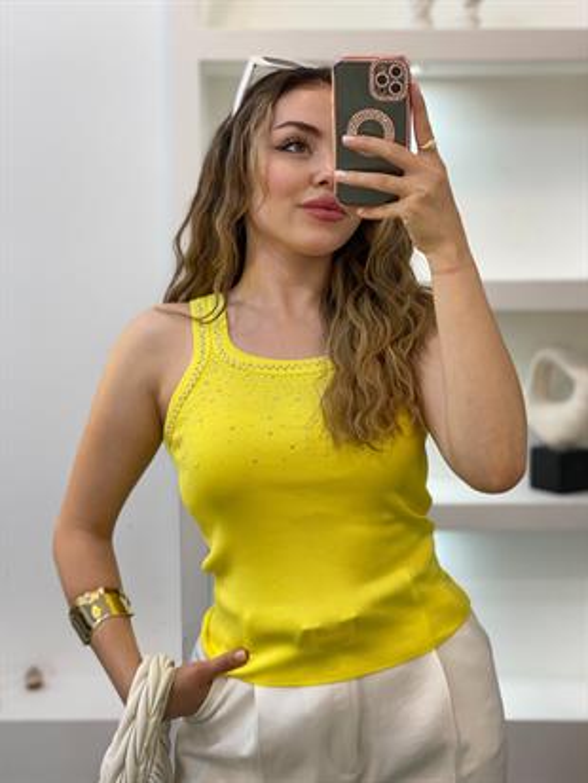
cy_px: 392
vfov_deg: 36.8
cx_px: 294
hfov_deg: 28.0
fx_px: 1177
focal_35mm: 52
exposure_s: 1/100
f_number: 2
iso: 100
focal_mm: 6
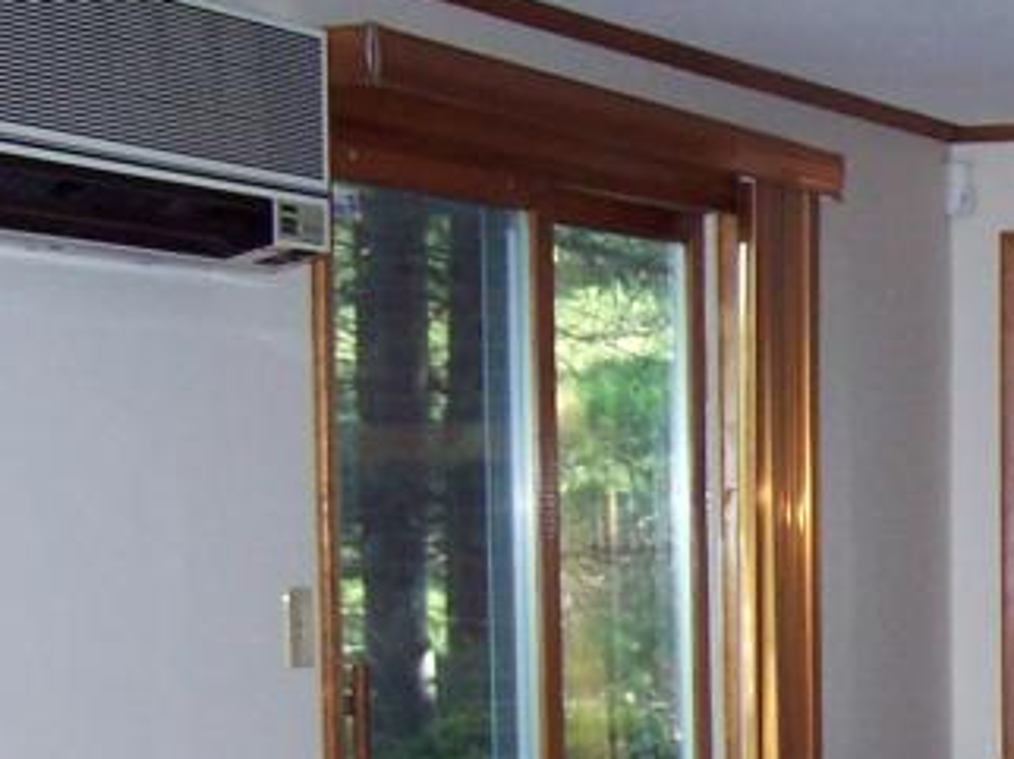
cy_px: 894
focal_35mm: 121
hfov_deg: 15.3
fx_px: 3542
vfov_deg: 12.0
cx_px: 1436
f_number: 2.8
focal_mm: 6.3
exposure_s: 1/60
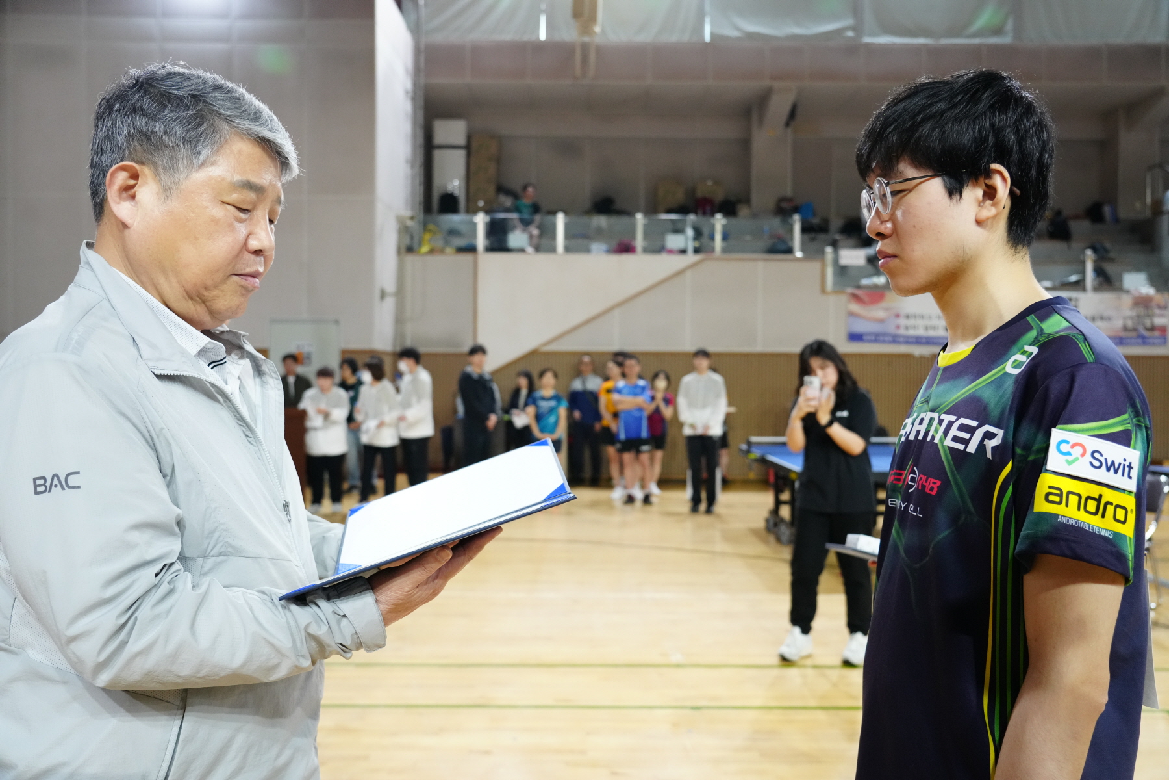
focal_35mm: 29
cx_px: 584
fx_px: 942
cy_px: 390
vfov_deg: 45.0
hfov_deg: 63.7
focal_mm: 29
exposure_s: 1/250
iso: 3200
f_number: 4
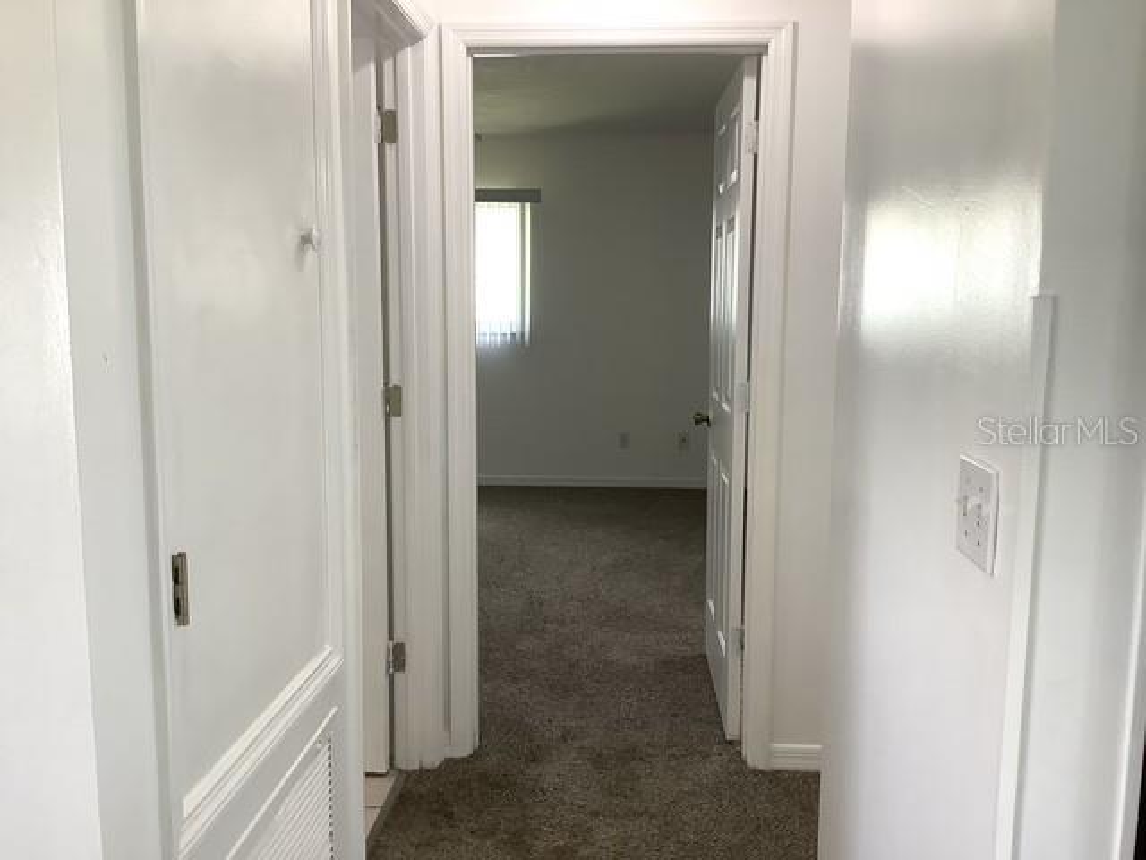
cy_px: 430
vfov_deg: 45.4
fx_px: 1026
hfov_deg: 58.4
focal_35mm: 31
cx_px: 573
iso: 64
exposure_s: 1/60
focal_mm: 3.3
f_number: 2.4
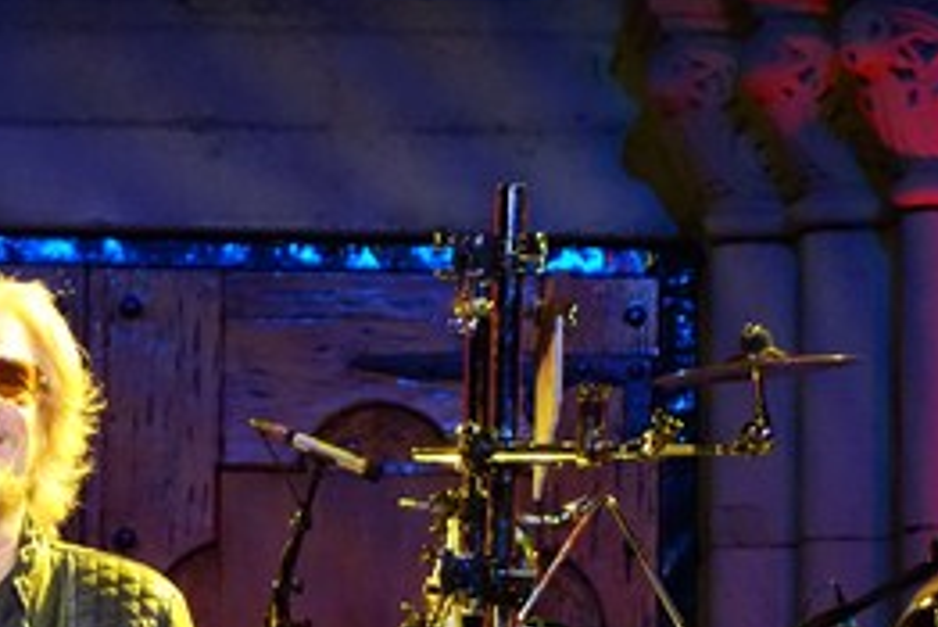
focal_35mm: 225
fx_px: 5865
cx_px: 21
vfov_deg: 6.1
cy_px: 586
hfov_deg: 9.1
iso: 2500
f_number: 4.9
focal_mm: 37.1
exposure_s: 1/100
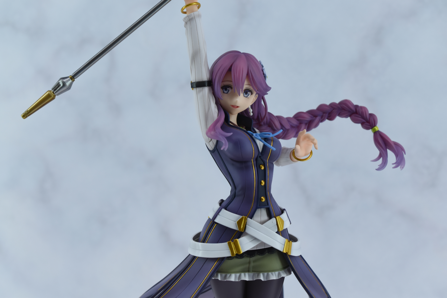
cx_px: 224
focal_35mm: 60
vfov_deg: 22.6
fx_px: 745
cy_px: 149
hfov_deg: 33.4
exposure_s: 1/250
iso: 640
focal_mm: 40
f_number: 8
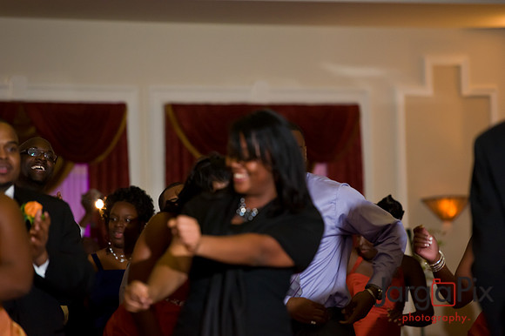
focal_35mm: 190
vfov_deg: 7.2
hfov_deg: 10.8
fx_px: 2664
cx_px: 252
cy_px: 168
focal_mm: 190
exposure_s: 1/125
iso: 3200
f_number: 3.2
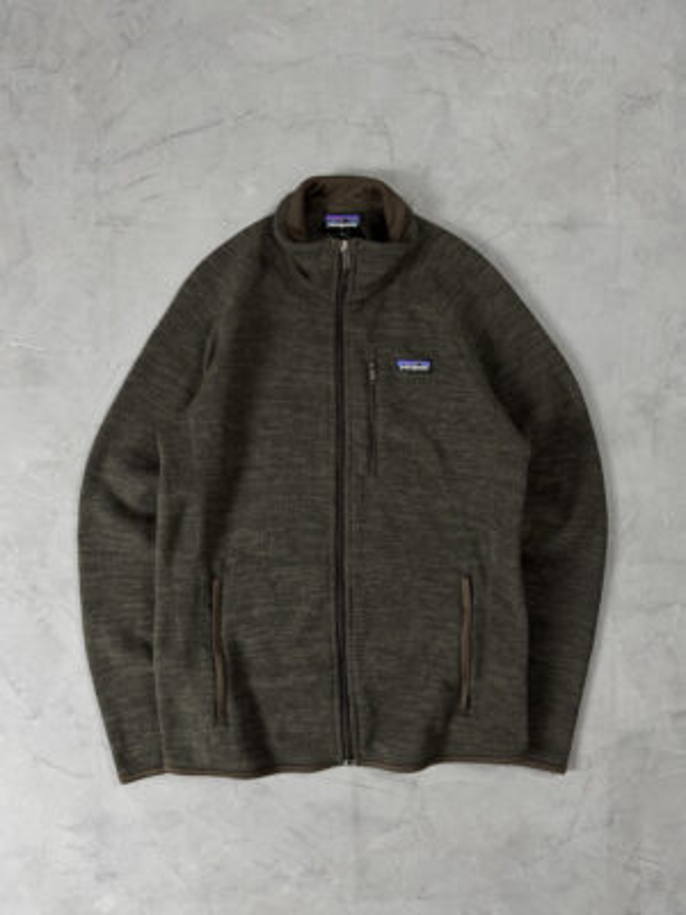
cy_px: 458
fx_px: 634
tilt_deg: -88.4
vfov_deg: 71.6
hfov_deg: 56.8
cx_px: 343
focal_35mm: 24
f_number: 1.78
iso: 160
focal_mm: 6.76
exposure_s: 1/60
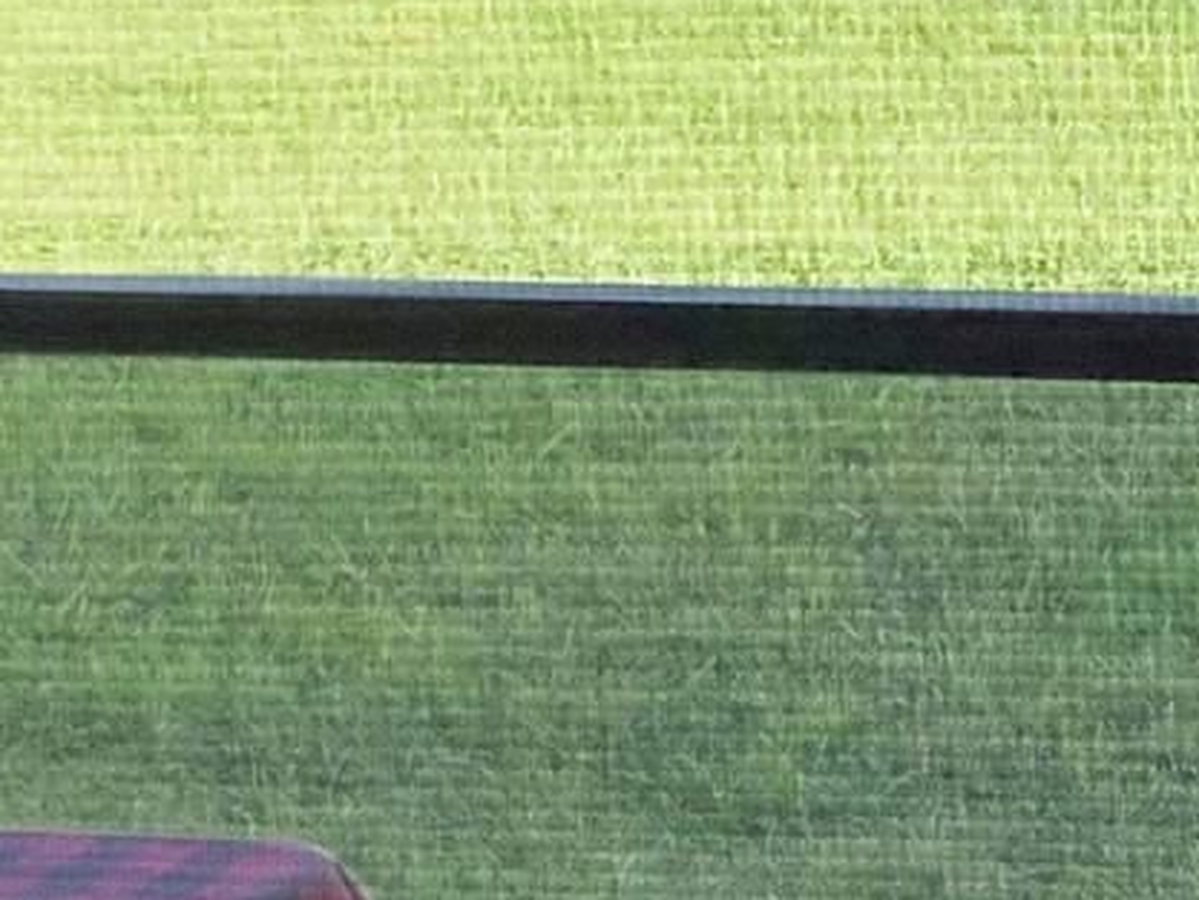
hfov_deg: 15.8
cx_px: 1495
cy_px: -173
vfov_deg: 12.2
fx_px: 4123
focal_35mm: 119
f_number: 2.4
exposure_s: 1/384
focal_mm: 3.3
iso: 25
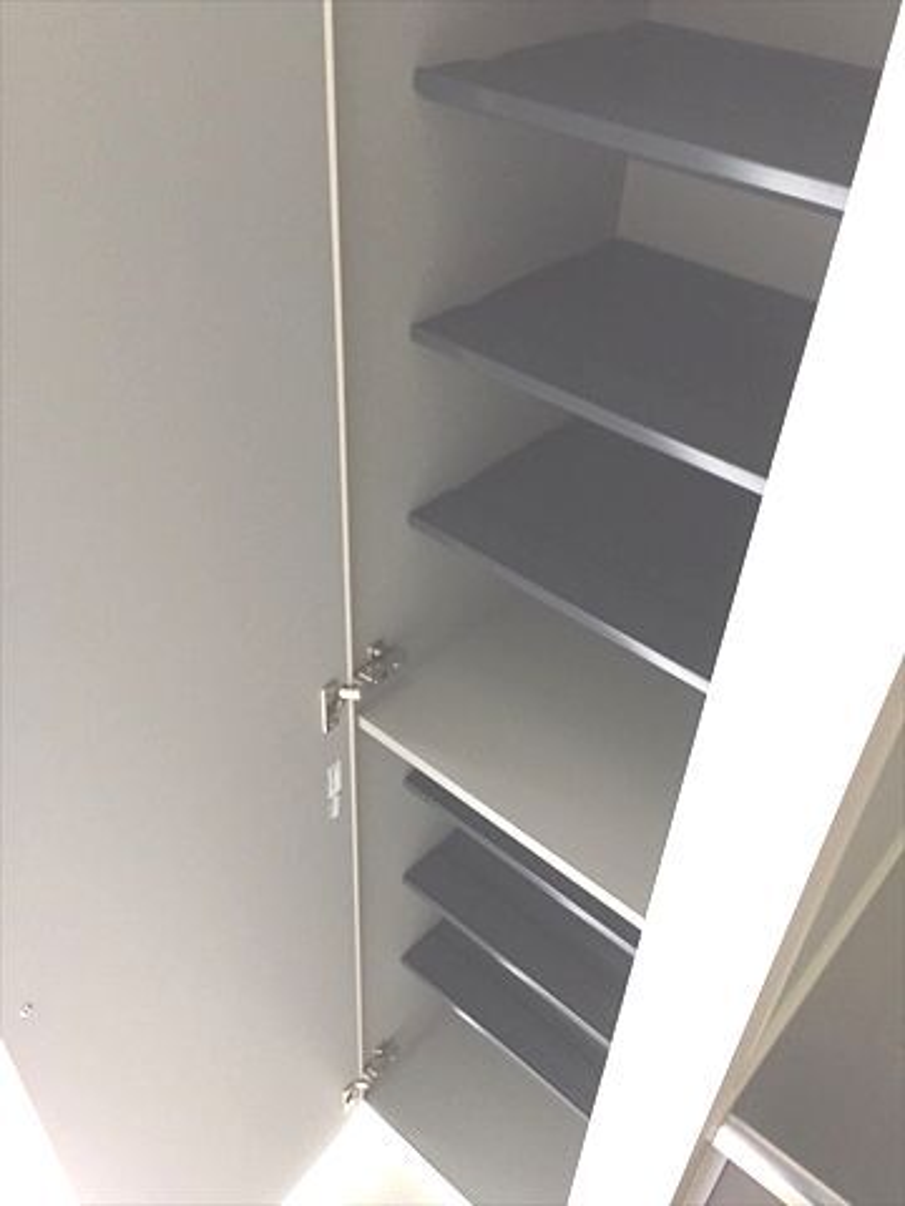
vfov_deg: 61.7
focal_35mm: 29
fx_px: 1011
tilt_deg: -39.5
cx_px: 452
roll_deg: -2.2
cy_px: 603
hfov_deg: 48.2
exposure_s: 1/30
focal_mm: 4.15
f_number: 2.2
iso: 160
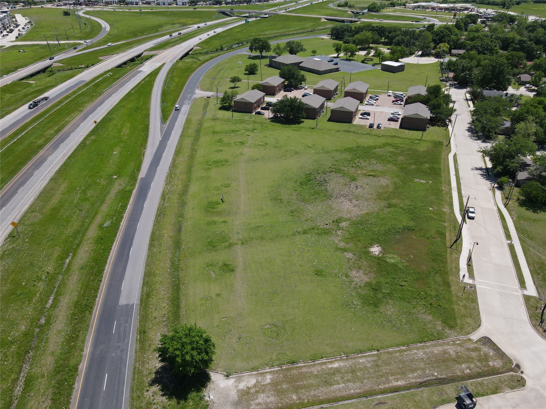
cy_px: 204
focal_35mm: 24
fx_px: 379
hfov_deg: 71.6
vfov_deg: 56.8
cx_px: 273
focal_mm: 4.5
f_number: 2.8
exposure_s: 1/640
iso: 110
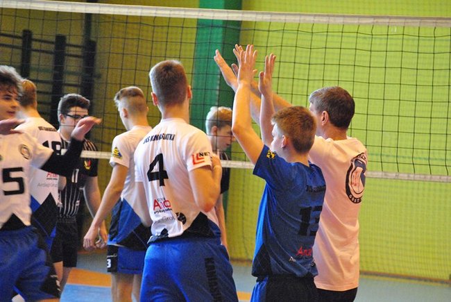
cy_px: 151
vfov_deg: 7.3
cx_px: 226
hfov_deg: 11.0
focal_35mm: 188
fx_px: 2352
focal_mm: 125
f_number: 5.6
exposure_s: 1/125
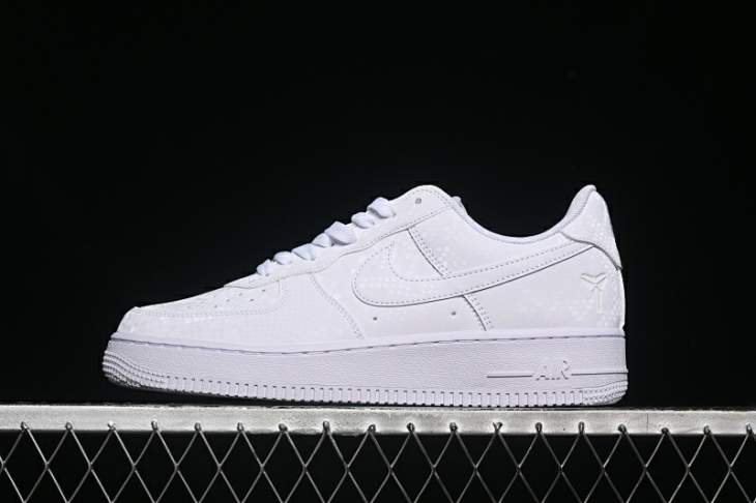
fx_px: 1574
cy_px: 252
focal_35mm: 75
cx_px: 378
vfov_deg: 18.2
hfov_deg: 27.0
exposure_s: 1/60
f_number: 6.3
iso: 160
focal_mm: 50
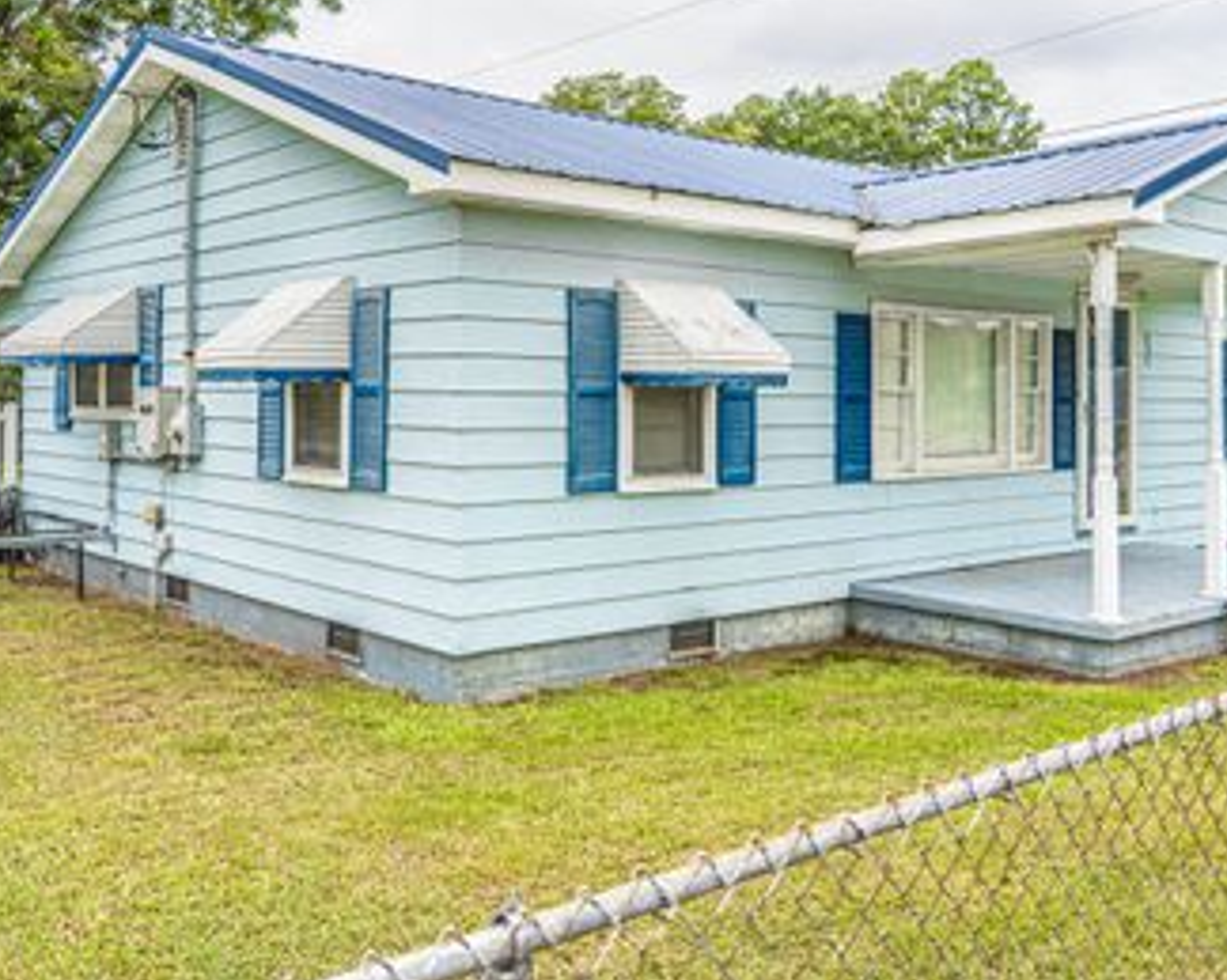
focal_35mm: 36
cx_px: 560
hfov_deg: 50.2
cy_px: 365
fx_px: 1307
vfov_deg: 40.8
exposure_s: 1/200
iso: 100
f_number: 5
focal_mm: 24
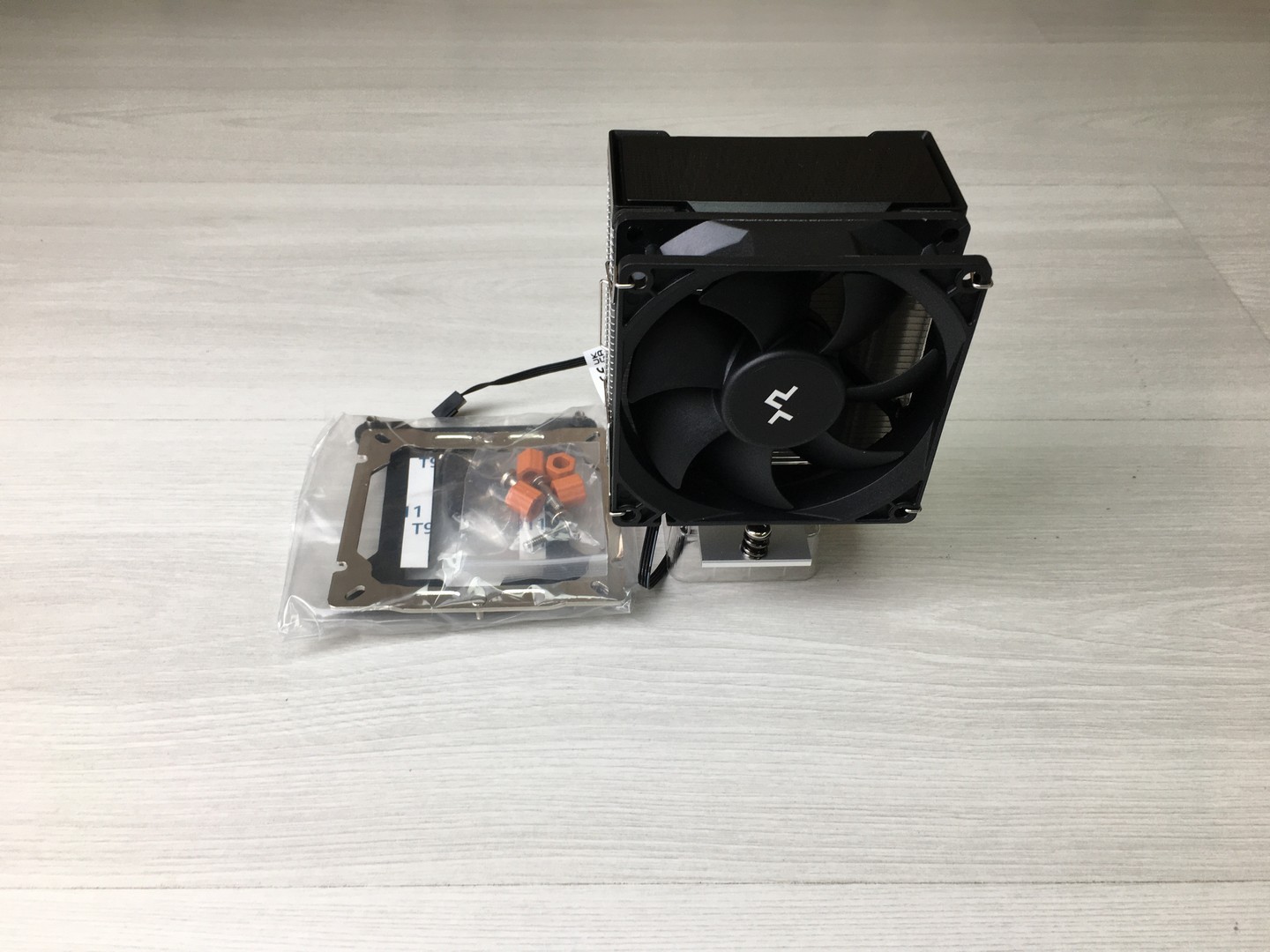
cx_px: 635
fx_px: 1064
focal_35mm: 29
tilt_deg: -41.7
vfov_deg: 48.2
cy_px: 476
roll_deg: +0.4
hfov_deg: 61.7
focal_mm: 4.15
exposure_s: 1/100
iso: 32
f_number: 2.2
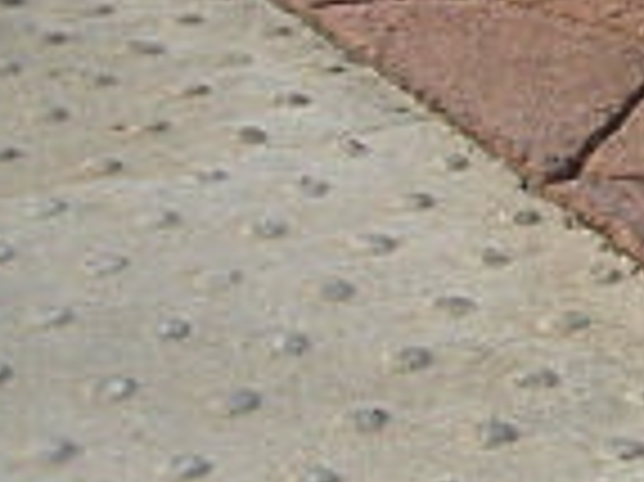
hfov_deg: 10.9
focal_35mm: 161
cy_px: -198
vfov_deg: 9.0
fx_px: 2993
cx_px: 1383
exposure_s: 1/100
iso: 50
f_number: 2.8
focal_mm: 6.3
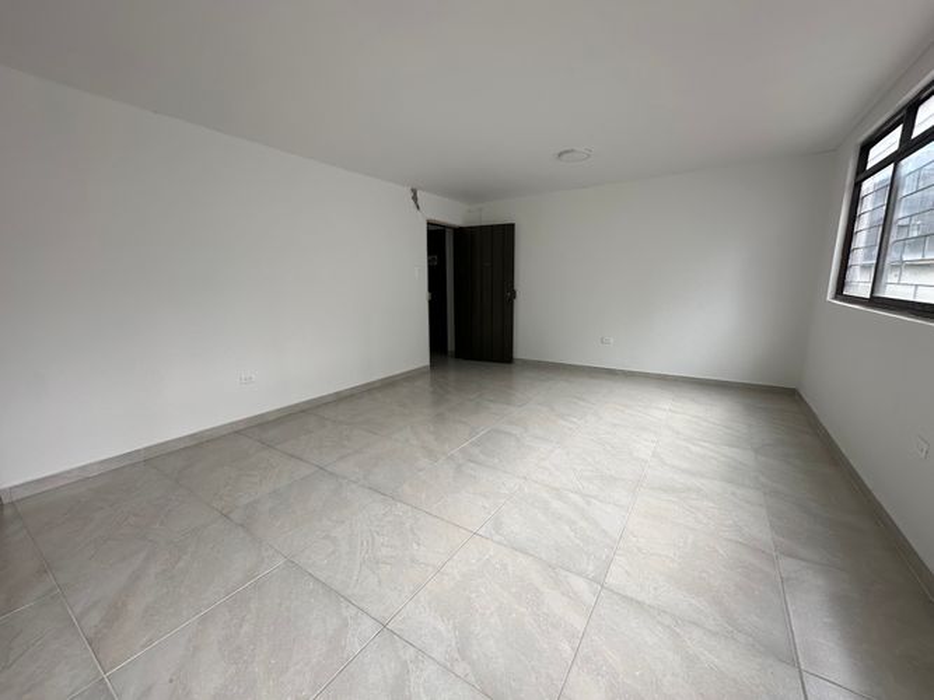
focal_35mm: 14
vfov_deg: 85.7
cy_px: 350
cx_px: 467
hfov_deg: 102.1
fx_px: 378
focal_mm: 2.22
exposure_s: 1/216
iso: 40
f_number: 2.2
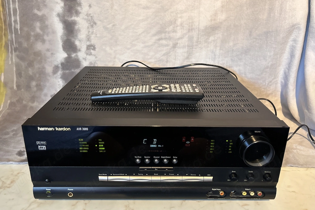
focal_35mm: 28
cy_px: 90
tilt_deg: -19.7
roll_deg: -2.4
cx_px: 154
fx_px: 245
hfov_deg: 65.5
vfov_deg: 46.3
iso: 160
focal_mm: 5.7
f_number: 1.5
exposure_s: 1/50
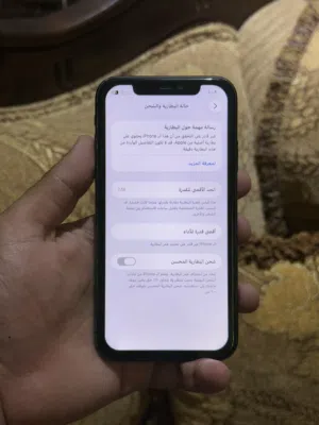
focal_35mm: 48
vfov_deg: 39.7
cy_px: 212
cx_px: 160
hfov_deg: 30.3
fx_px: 590
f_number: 1.78
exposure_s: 1/50
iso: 64
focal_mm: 6.86
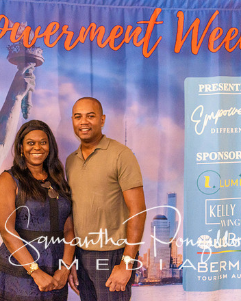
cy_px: 144
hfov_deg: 27.3
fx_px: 490
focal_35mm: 55
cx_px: 68
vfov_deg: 34.1
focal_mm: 24
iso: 1600
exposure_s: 1/60
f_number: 4
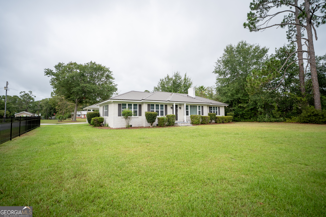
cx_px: 163
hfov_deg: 96.7
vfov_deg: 73.7
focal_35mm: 16
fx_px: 145
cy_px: 108
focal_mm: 16
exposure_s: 1/8000
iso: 100
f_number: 2.8
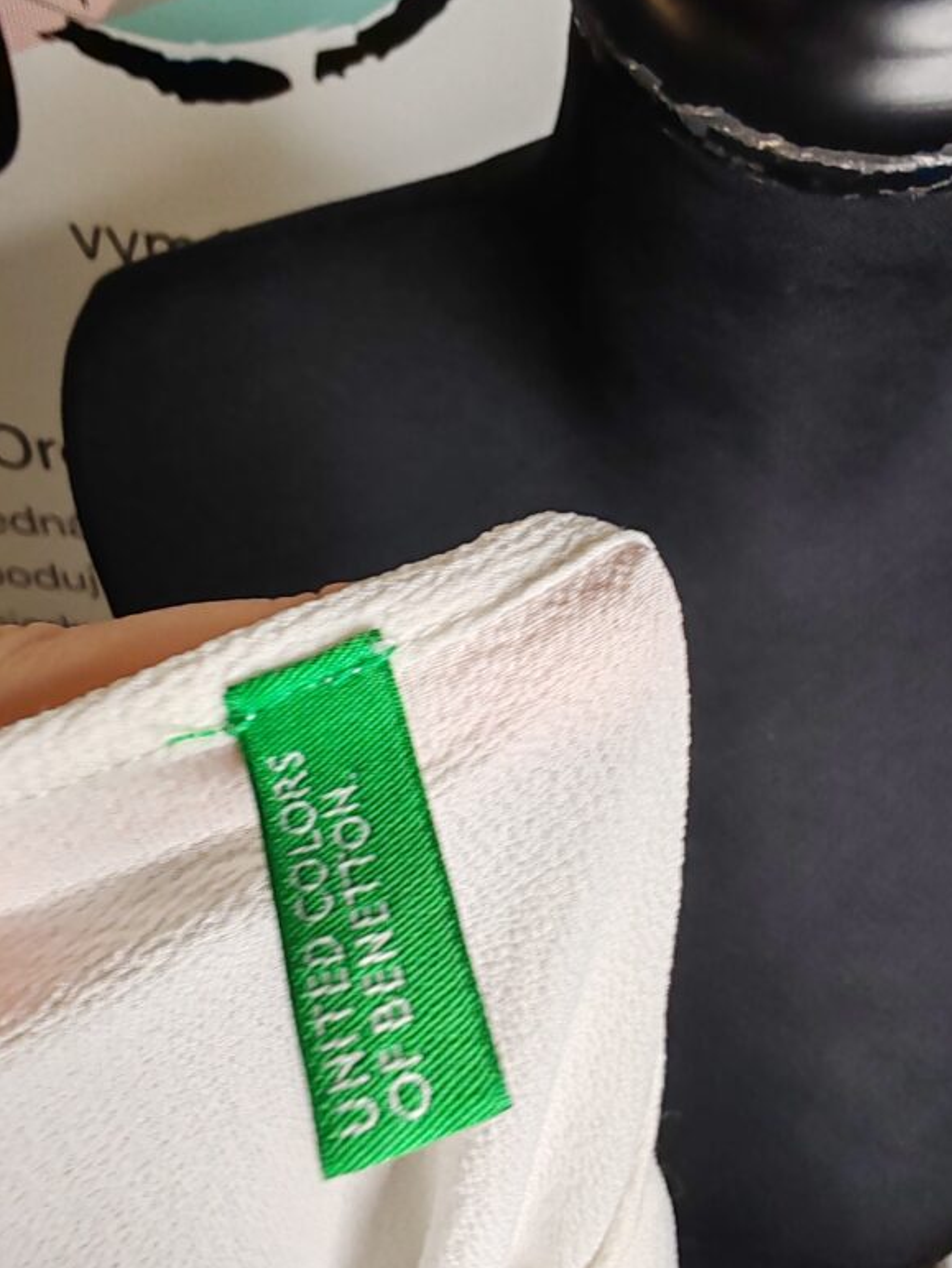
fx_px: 1026
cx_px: 492
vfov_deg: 63.4
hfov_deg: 49.8
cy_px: 615
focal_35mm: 28
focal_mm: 1.96
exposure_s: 1/33
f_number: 2.2
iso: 80
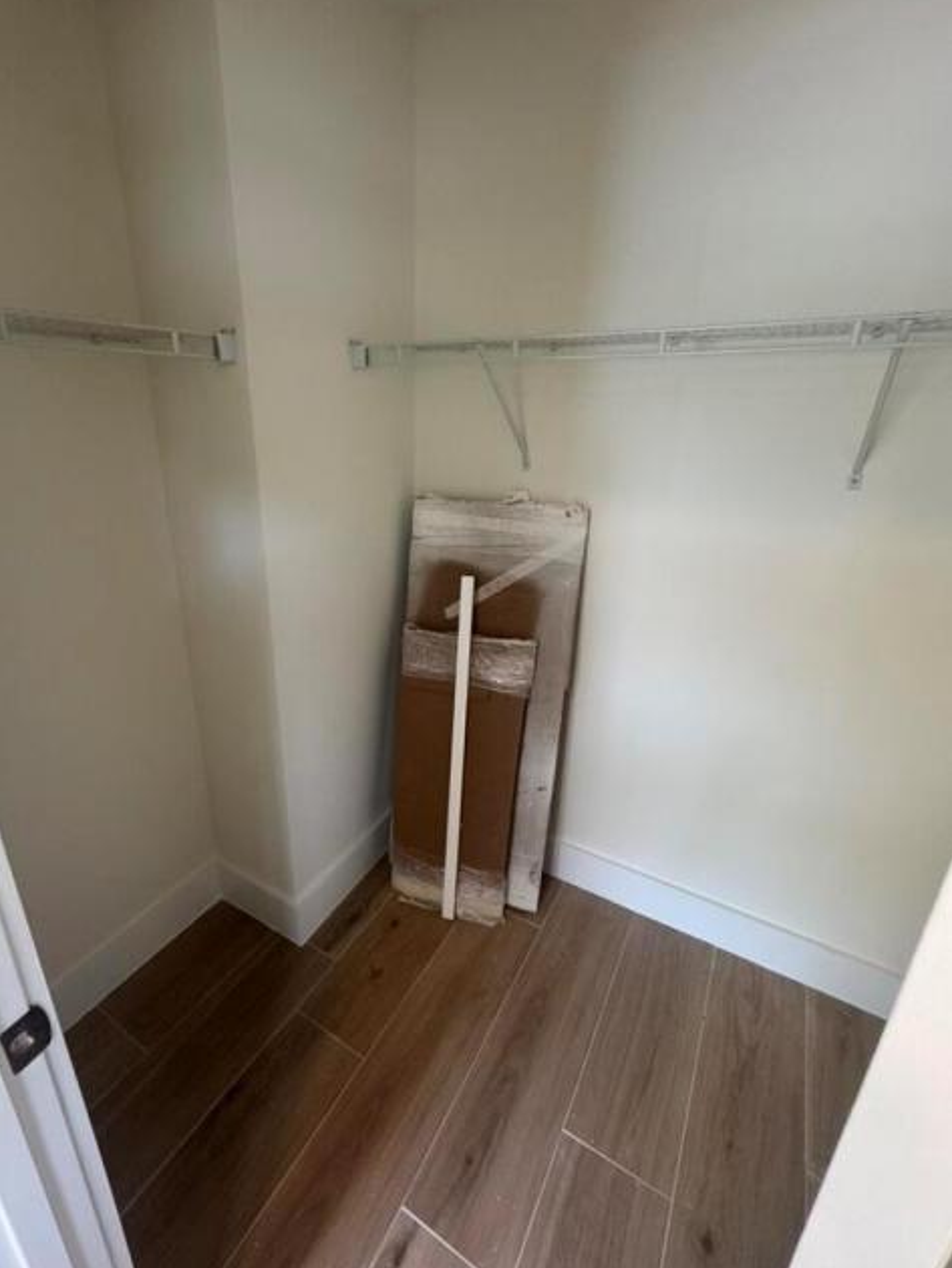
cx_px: 413
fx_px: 586
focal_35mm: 16
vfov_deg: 94.4
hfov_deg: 77.7
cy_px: 614
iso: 160
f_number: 2.2
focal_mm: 2.22
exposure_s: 1/60
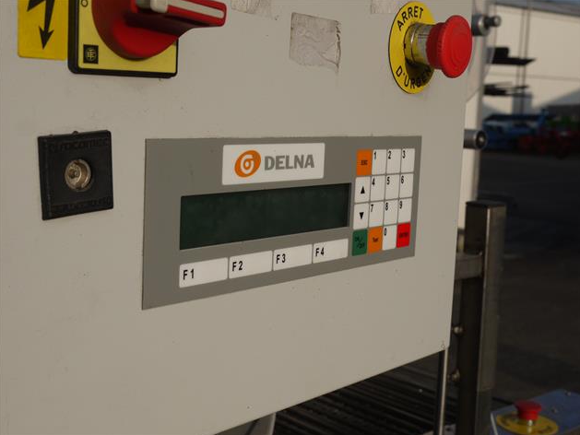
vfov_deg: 25.7
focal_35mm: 57
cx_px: 290
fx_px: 955
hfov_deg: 33.8
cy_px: 219
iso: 100
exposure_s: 1/500
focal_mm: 28
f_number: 10
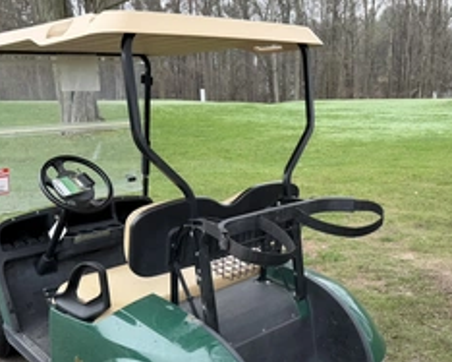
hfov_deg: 45.6
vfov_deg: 36.7
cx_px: 265
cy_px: 257
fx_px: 535
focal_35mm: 40
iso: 80
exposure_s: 1/772
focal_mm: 6.76
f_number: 1.78
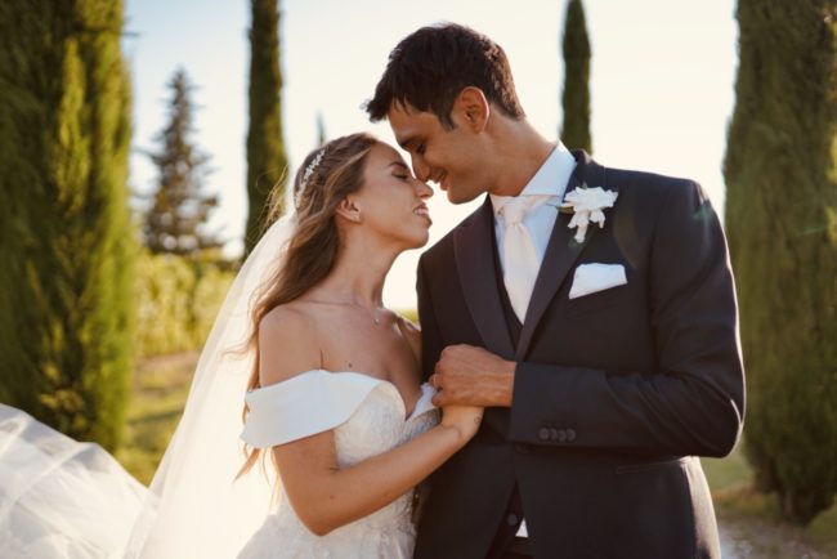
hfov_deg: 54.4
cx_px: 418
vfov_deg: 37.9
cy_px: 280
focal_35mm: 35
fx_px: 814
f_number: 1.4
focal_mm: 35
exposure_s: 1/2500
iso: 100
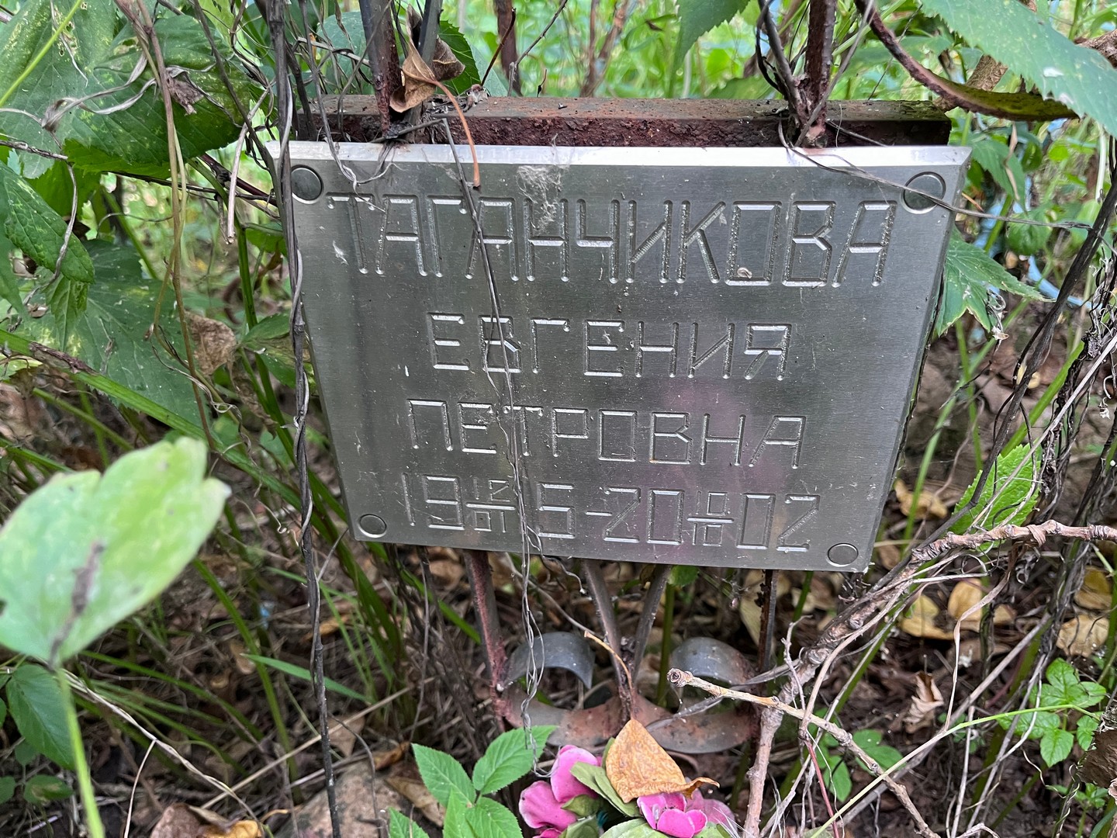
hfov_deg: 67.3
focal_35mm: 26
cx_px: 558
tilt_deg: -34.4
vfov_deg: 53.1
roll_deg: +3.8
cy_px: 419
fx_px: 839
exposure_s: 1/60
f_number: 1.6
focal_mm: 5.1
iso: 200
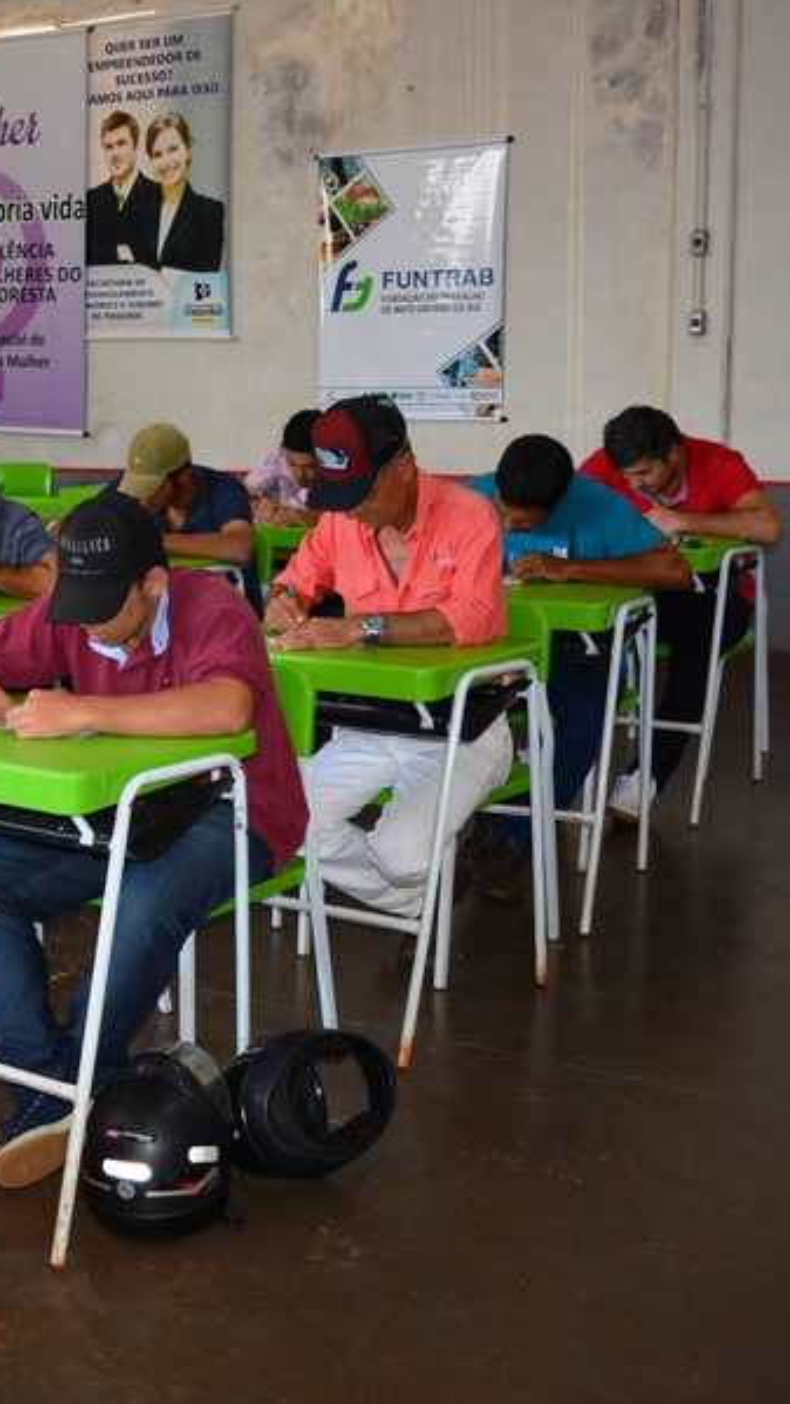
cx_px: -141
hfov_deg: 21.5
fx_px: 1936
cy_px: 703
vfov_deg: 39.9
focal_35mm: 52
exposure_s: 1/60
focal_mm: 22
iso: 400
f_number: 3.8
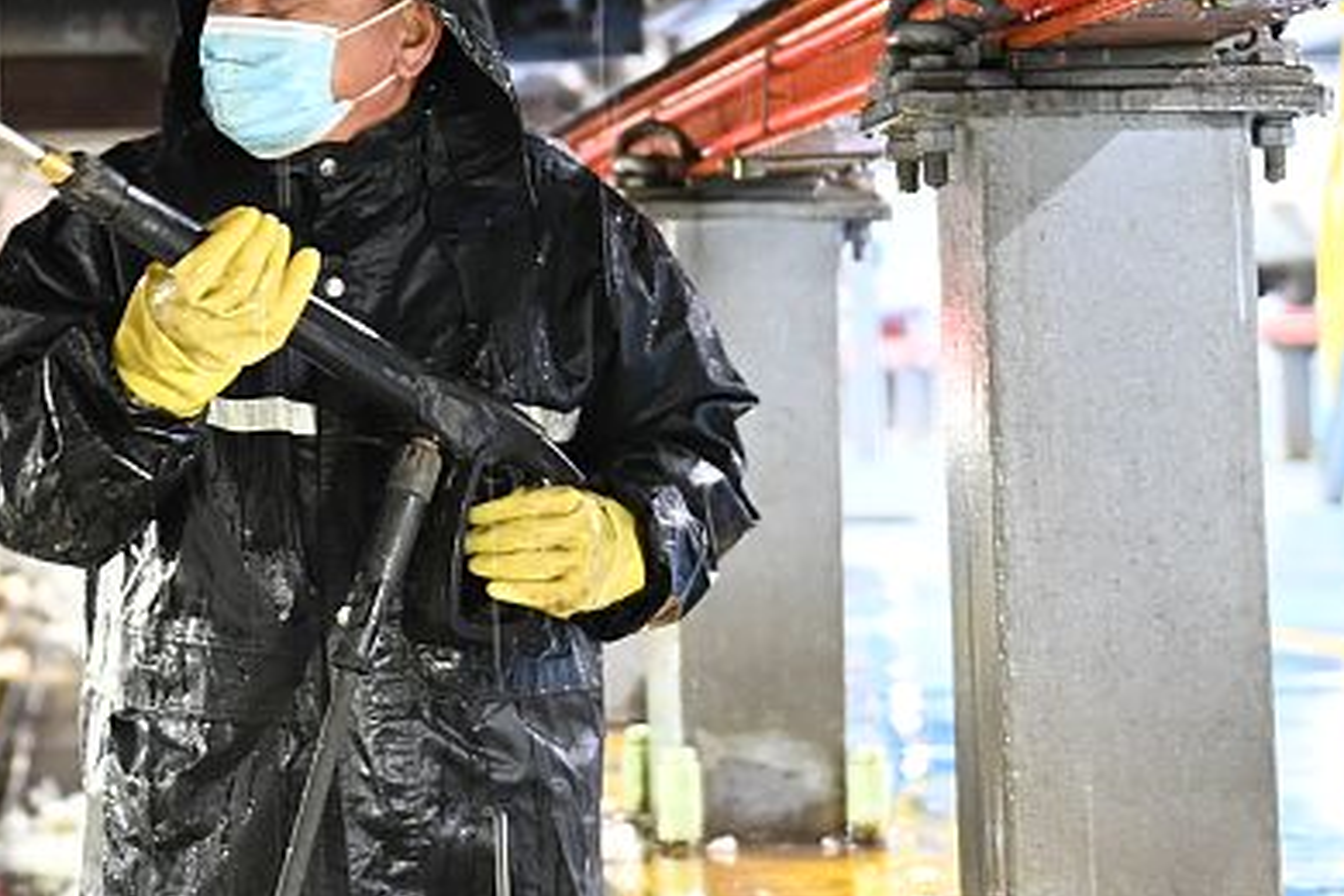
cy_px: 21
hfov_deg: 17.3
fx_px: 4368
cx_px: 155
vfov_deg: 11.6
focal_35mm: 117
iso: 4000
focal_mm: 38
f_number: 2.8
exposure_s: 1/30
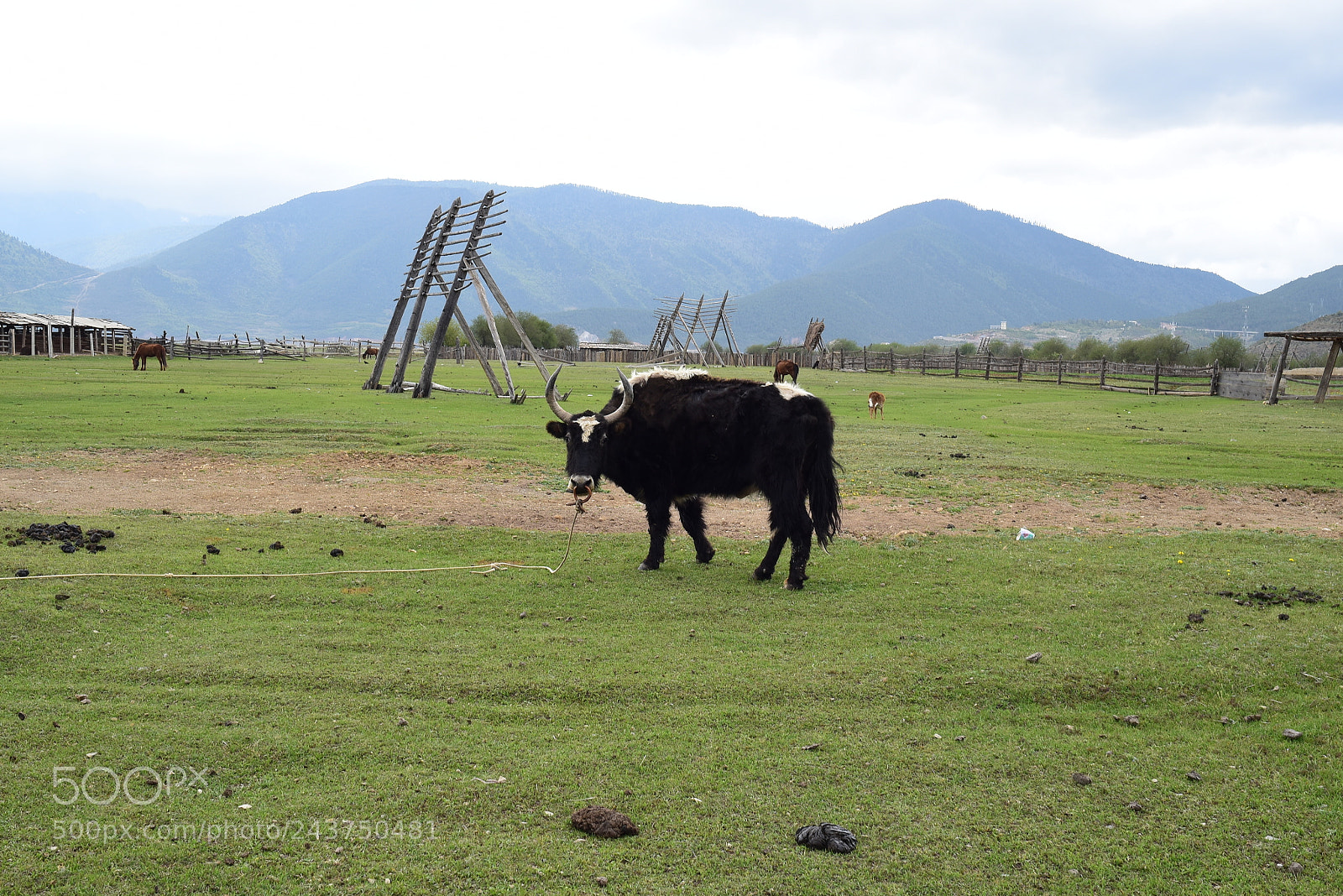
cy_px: 448
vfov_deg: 35.5
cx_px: 672
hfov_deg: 51.3
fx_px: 1399
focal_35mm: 38
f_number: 11
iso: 200
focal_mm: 25
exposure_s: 1/80
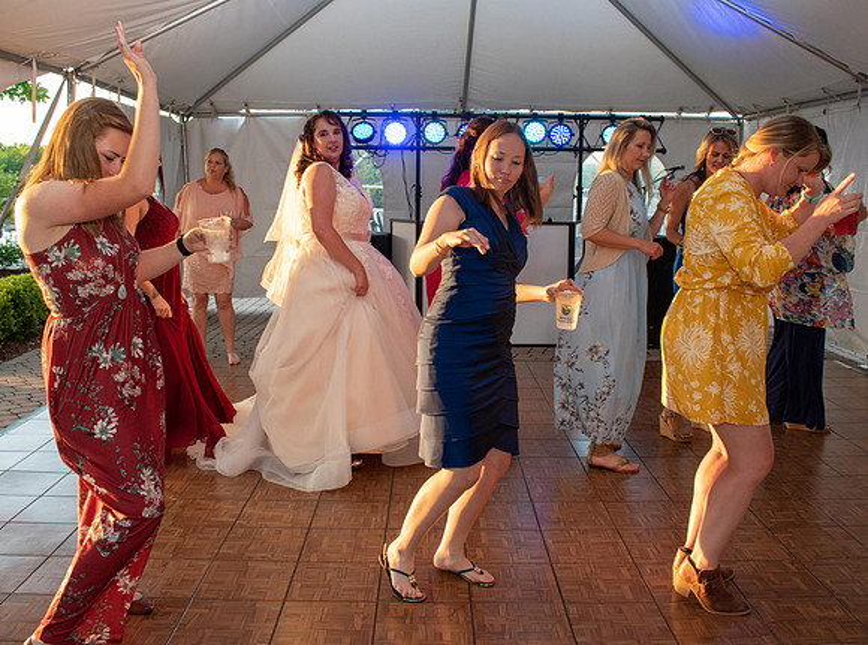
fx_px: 841
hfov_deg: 54.6
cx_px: 433
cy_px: 272
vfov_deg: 41.9
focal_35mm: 34
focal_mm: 18
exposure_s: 1/125
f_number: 5.6
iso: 720
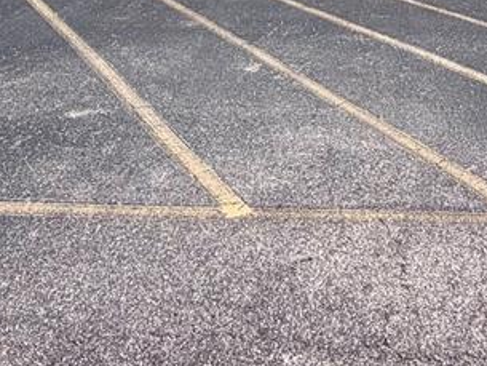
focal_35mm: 47
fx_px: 661
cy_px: -158
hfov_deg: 40.2
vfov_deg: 24.9
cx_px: 294
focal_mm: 2.22
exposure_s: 1/770
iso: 25
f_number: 2.2
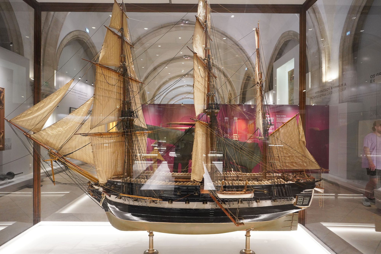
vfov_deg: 53.1
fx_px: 254
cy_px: 127
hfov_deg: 73.7
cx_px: 190
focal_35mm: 24
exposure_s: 1/80
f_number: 5
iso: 3200
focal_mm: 24
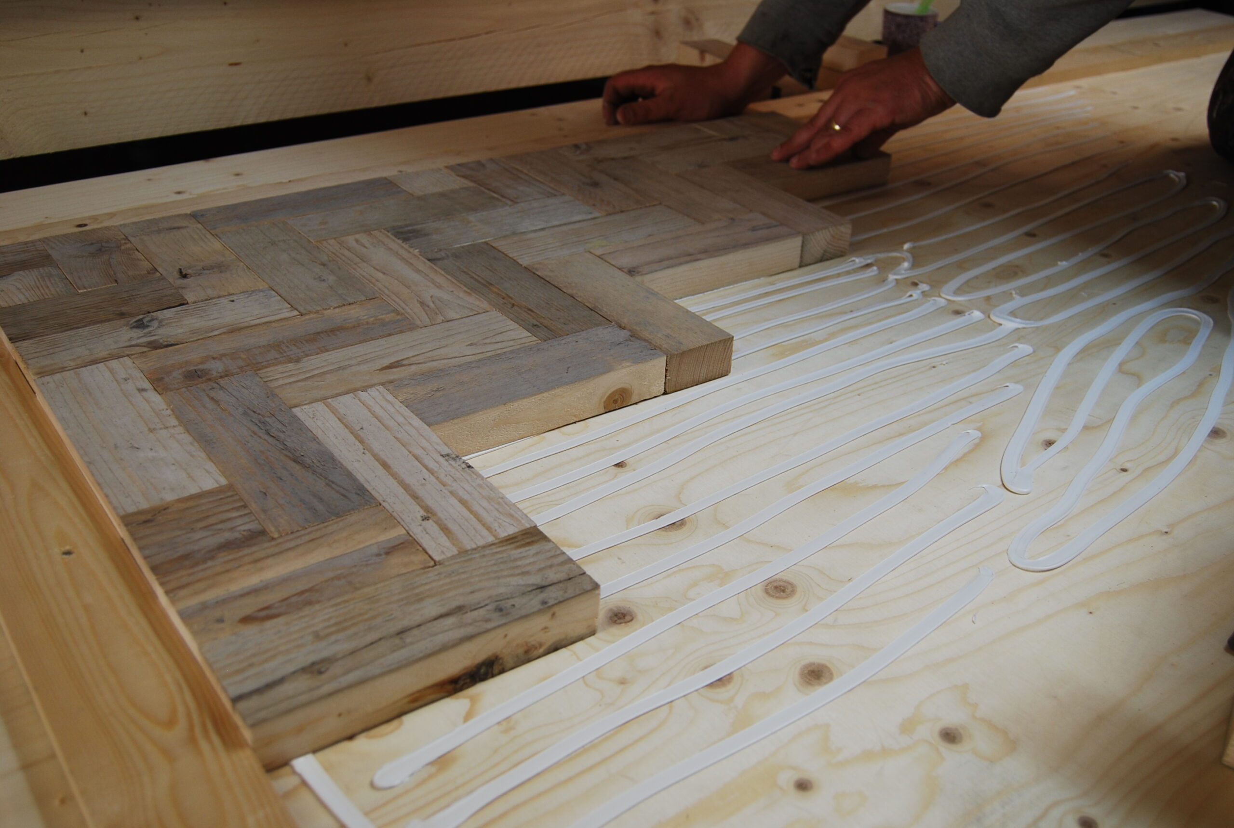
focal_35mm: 34
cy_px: 414
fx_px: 1185
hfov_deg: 55.0
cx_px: 617
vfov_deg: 38.5
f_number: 3.8
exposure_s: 1/50
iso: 200
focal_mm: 23
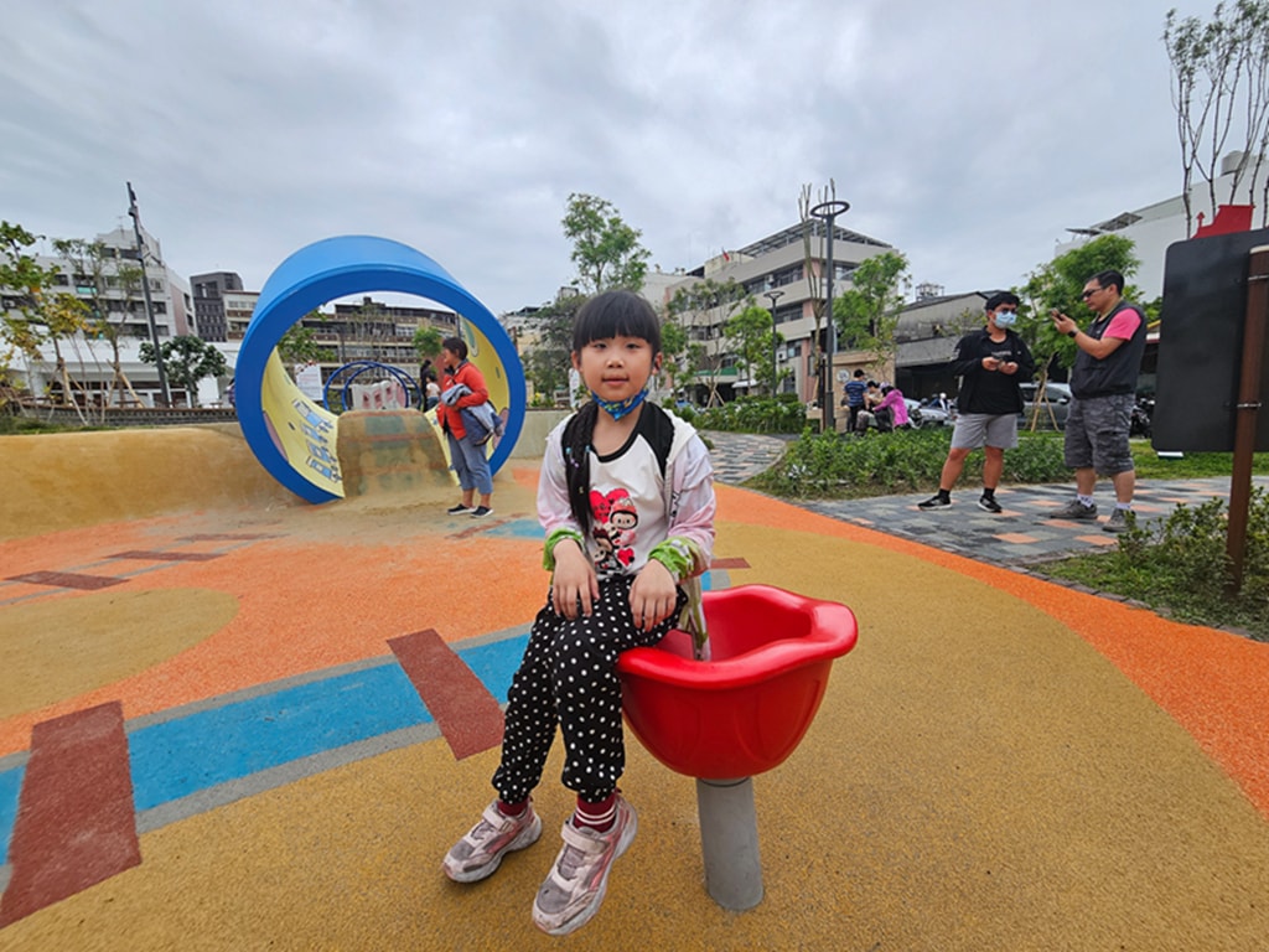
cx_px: 634
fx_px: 477
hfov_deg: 106.2
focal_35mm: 13
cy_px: 476
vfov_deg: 89.9
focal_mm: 2.2
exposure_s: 1/992
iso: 50
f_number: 2.2
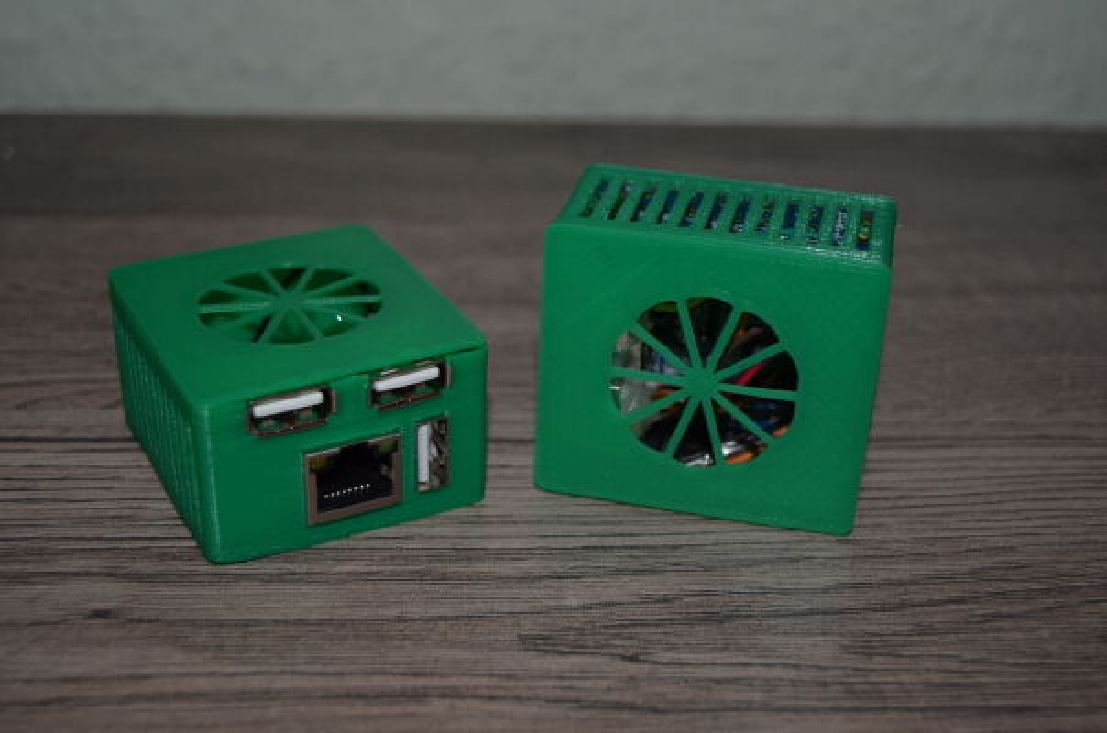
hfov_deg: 39.0
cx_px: 554
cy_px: 366
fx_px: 1565
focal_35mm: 51
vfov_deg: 26.4
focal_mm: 34
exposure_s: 1/60
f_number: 4.5
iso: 1000
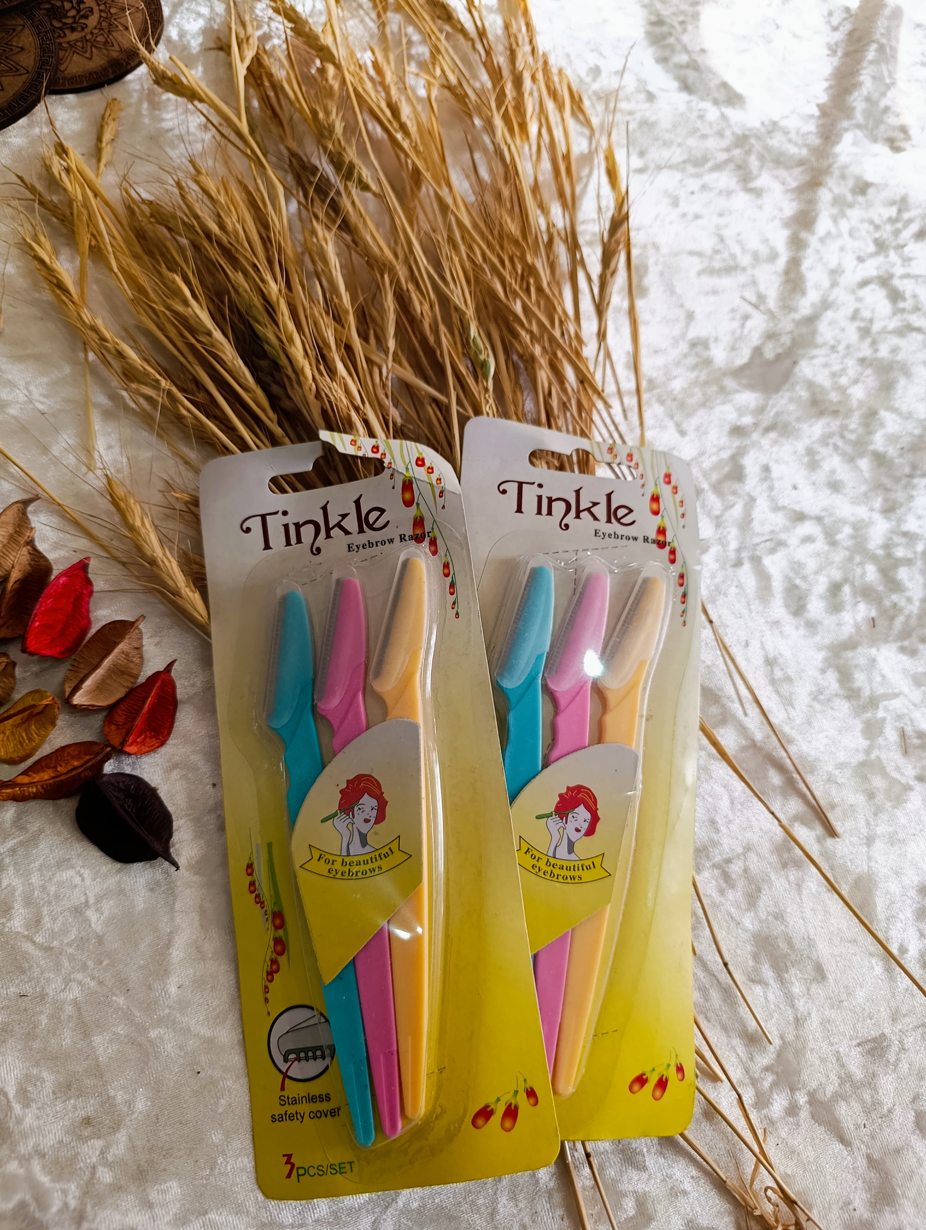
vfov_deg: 73.8
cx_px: 463
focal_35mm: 23
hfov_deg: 59.0
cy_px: 615
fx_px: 818
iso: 123
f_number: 1.65
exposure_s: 1/100
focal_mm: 6.11
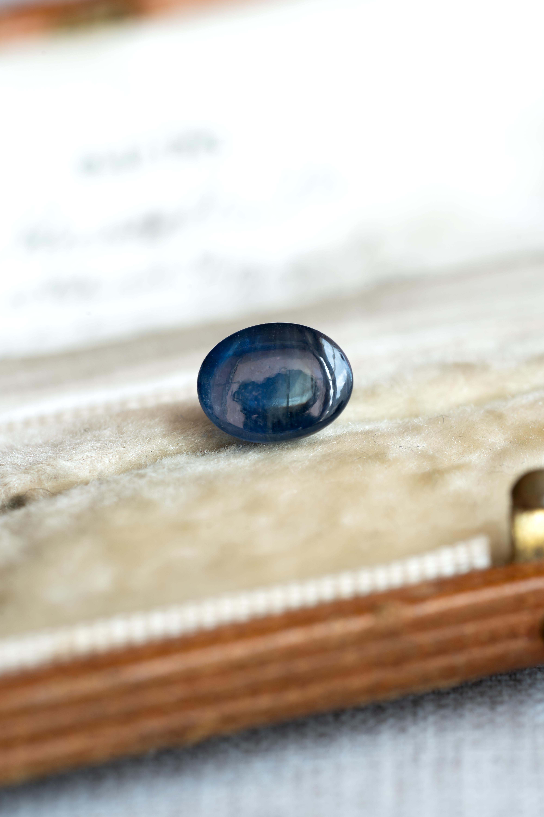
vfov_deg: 22.6
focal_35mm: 90
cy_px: 408
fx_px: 2040
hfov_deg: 15.2
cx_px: 272
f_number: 8
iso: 100
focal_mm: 90
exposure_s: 1/8
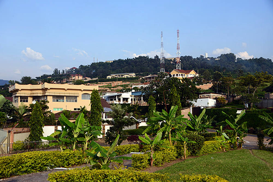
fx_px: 318
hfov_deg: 46.4
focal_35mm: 42
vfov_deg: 31.9
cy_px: 91
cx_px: 136
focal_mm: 42
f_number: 6.3
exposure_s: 1/1000
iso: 400
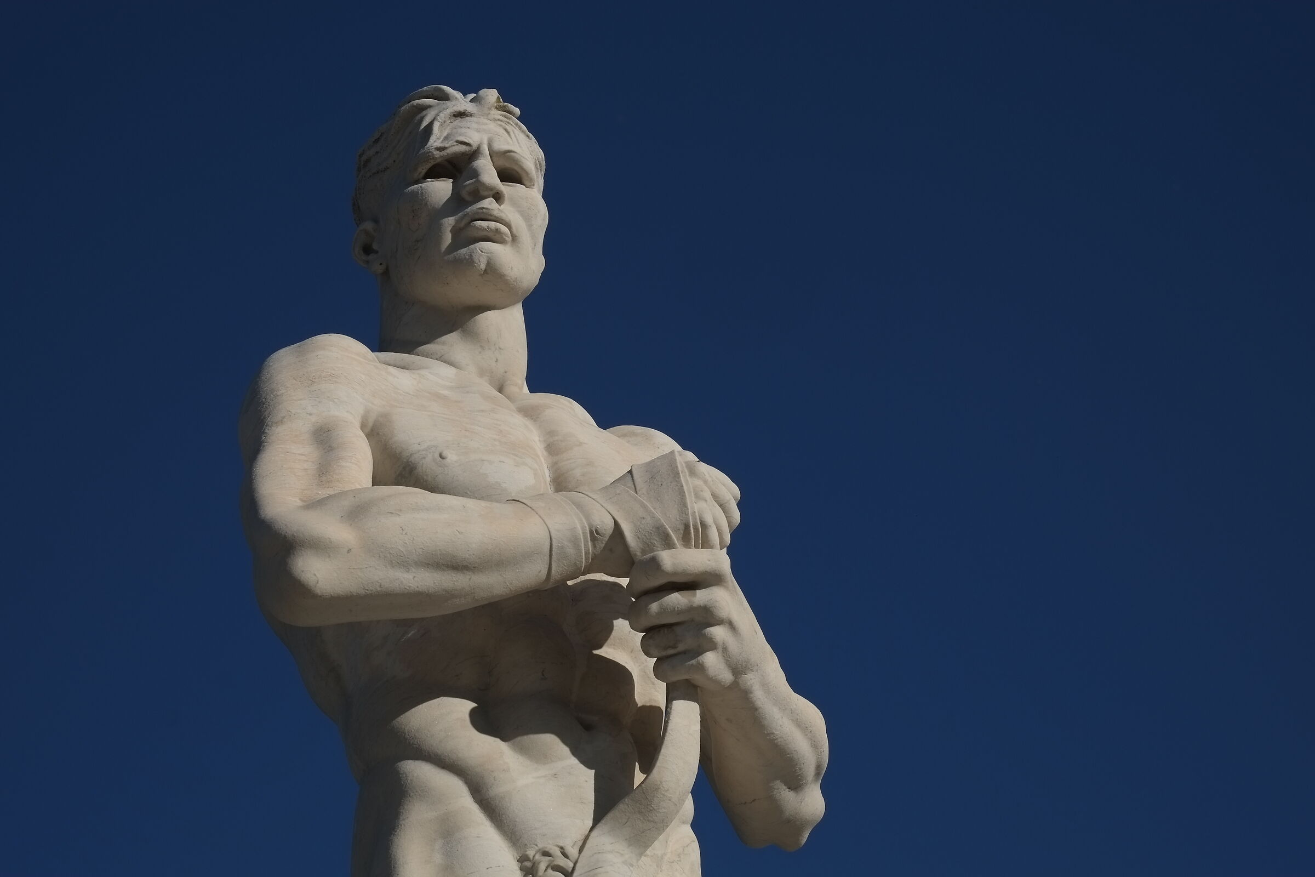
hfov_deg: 20.2
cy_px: 438
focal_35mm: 101
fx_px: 3689
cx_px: 658
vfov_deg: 13.6
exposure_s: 1/500
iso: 200
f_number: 11
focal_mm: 67.1
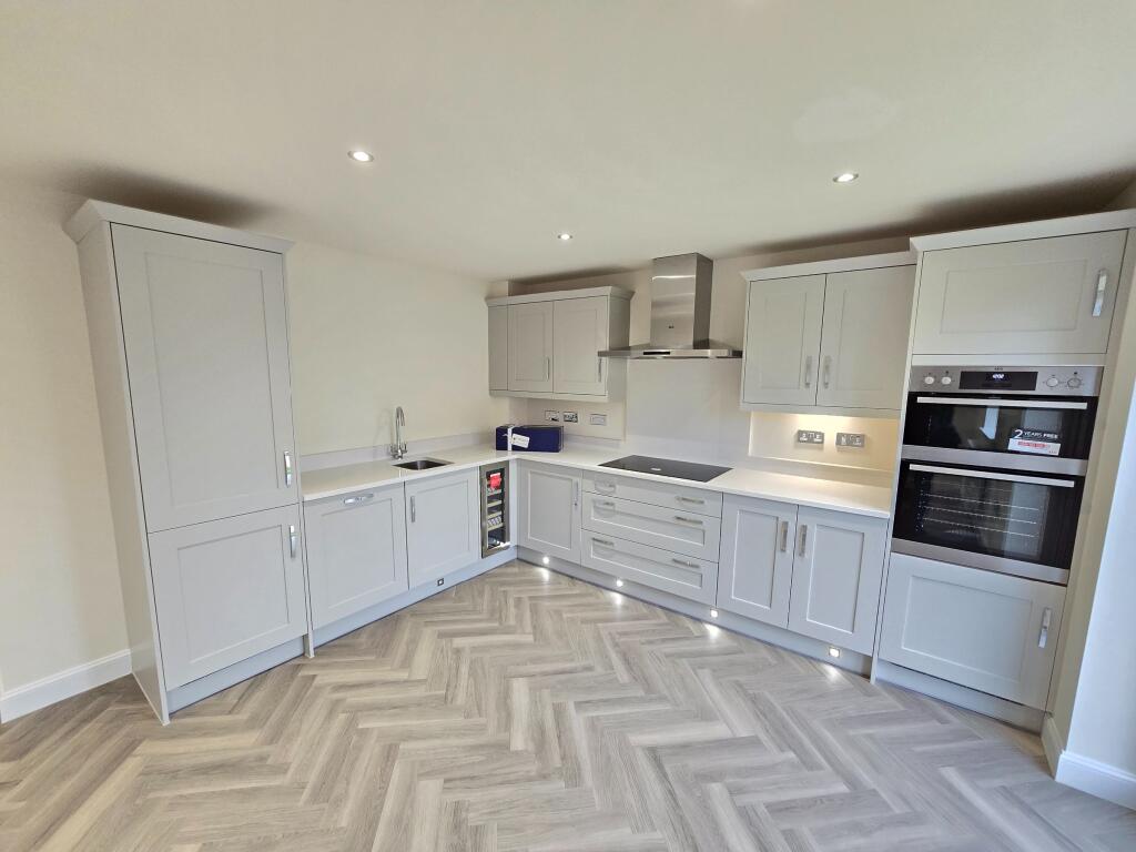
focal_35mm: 13
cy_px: 426
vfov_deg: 89.9
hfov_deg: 106.2
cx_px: 568
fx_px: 427
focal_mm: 2.2
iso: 200
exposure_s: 1/50
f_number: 2.2
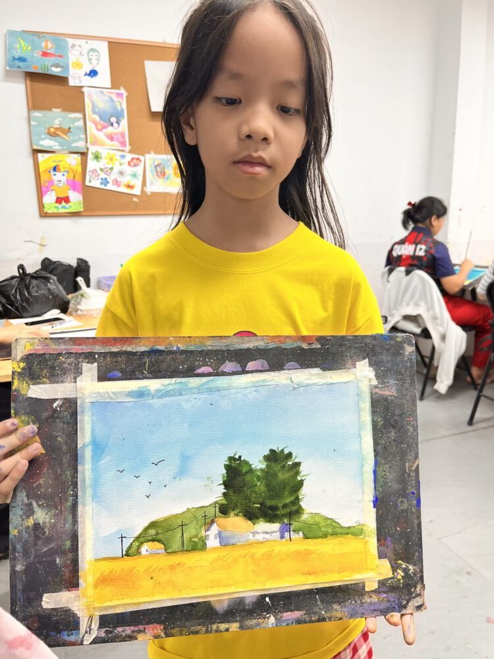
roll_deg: +2.2
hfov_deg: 53.1
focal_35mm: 26
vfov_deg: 67.3
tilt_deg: -13.1
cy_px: 330
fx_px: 495
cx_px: 247
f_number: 1.6
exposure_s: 1/100
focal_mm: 5.1
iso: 100
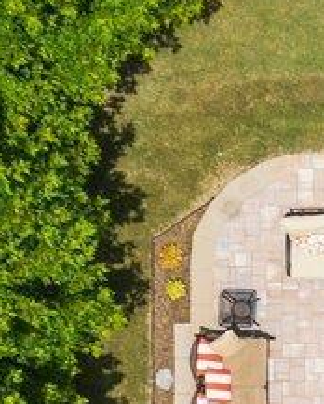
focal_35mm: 248
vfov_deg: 7.7
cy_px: 488
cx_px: 912
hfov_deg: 5.9
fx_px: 2968
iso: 100
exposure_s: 1/120
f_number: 4.5
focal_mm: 10.26
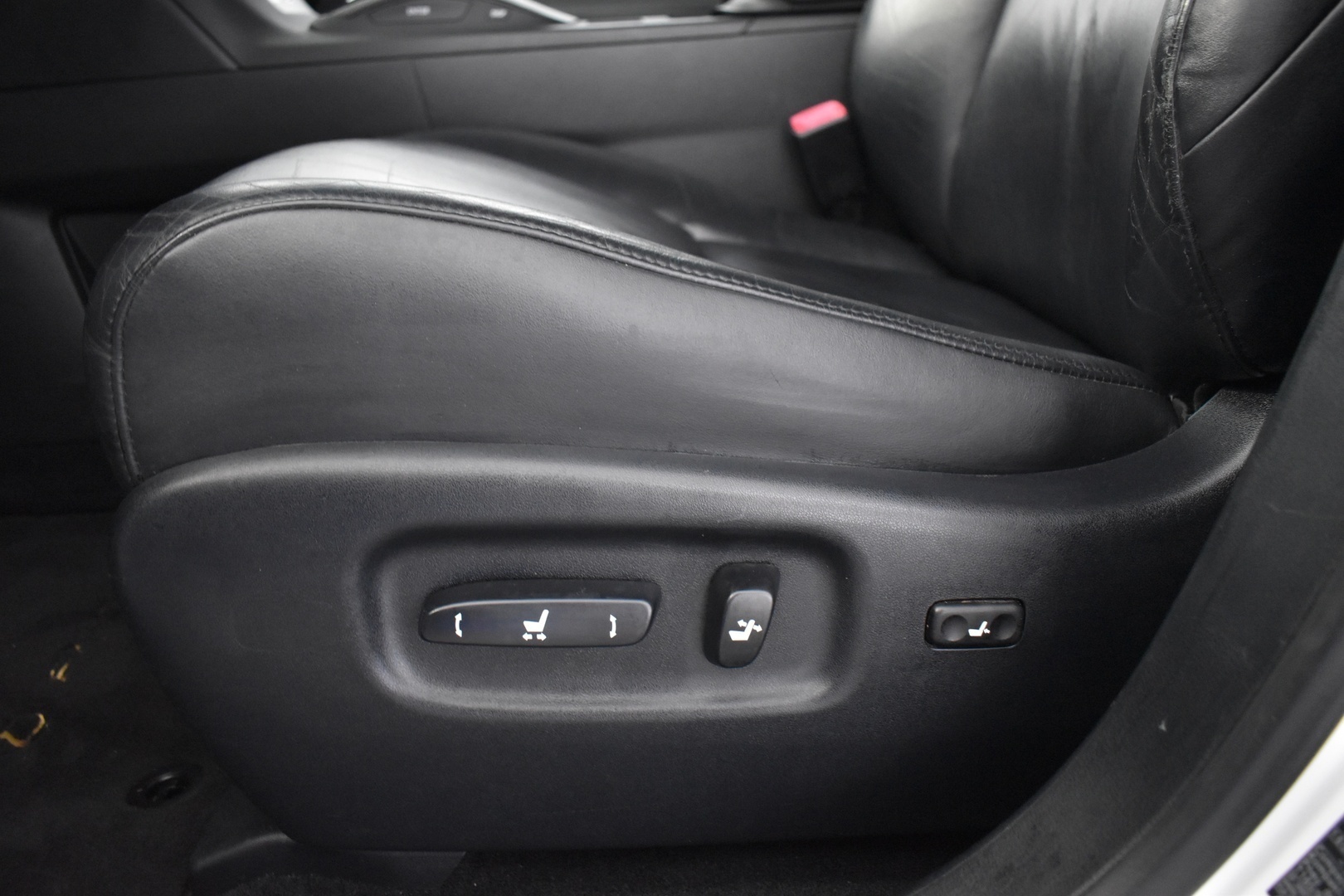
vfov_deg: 47.9
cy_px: 448
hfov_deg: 67.4
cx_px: 672
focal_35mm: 27
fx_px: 1008
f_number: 3.5
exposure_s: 1/15
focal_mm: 18
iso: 3200
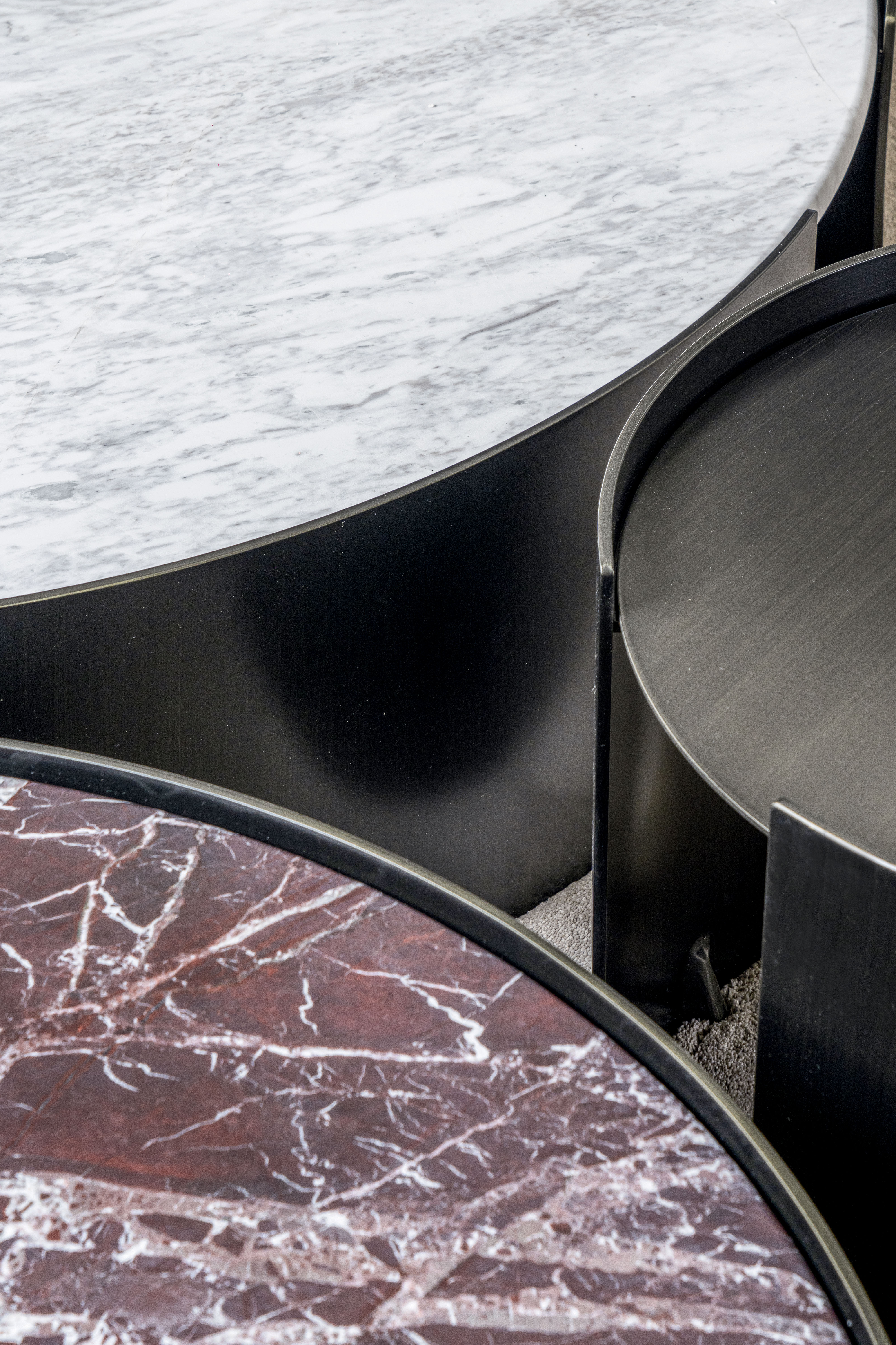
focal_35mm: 116
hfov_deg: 11.8
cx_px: 548
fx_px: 4331
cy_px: 467
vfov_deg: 17.6
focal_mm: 73
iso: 160
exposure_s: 1/160
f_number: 10
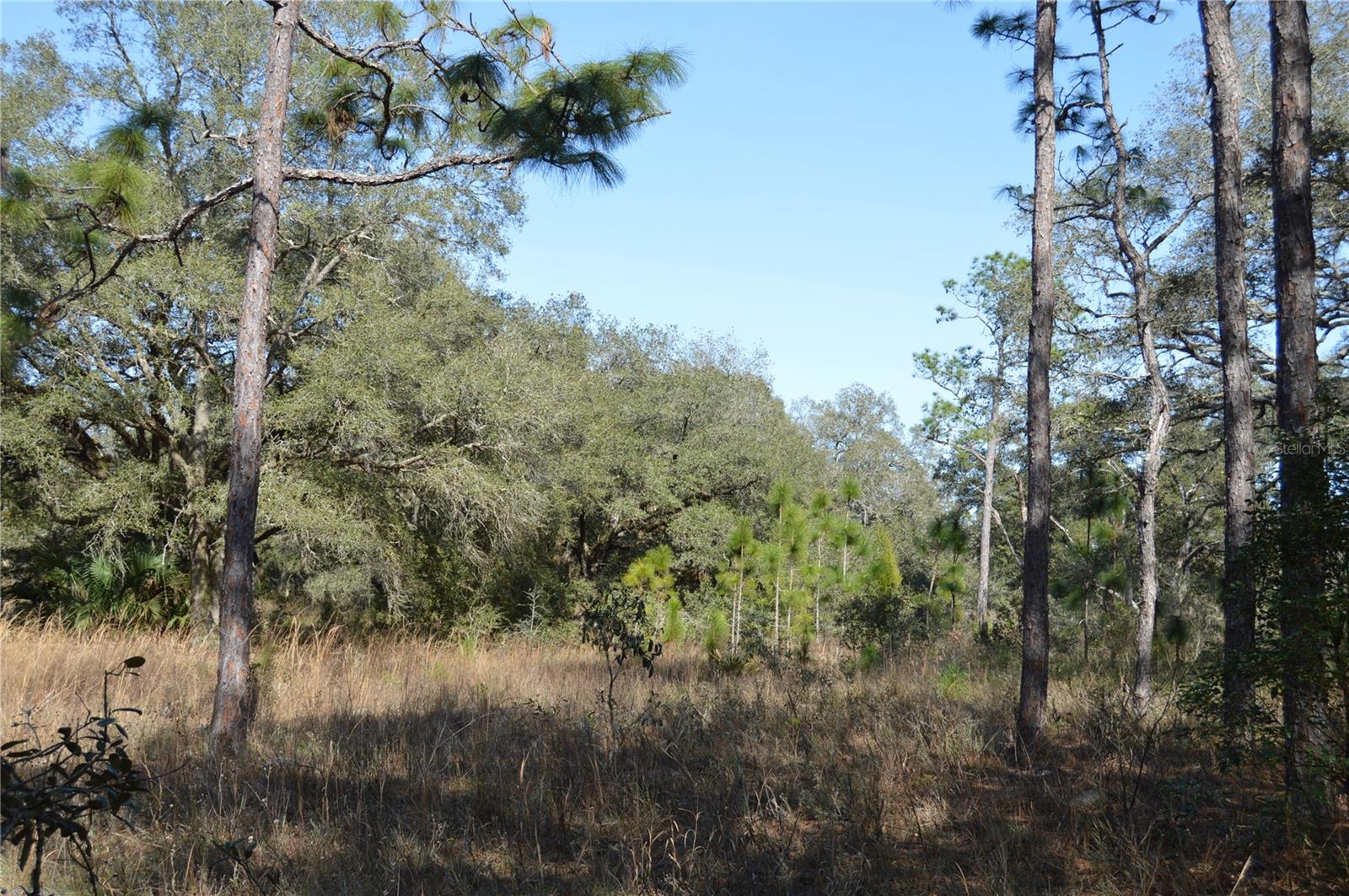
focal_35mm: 39
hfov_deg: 49.6
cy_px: 448
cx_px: 674
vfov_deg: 34.1
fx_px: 1460
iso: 100
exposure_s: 1/200
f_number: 7.1
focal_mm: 26
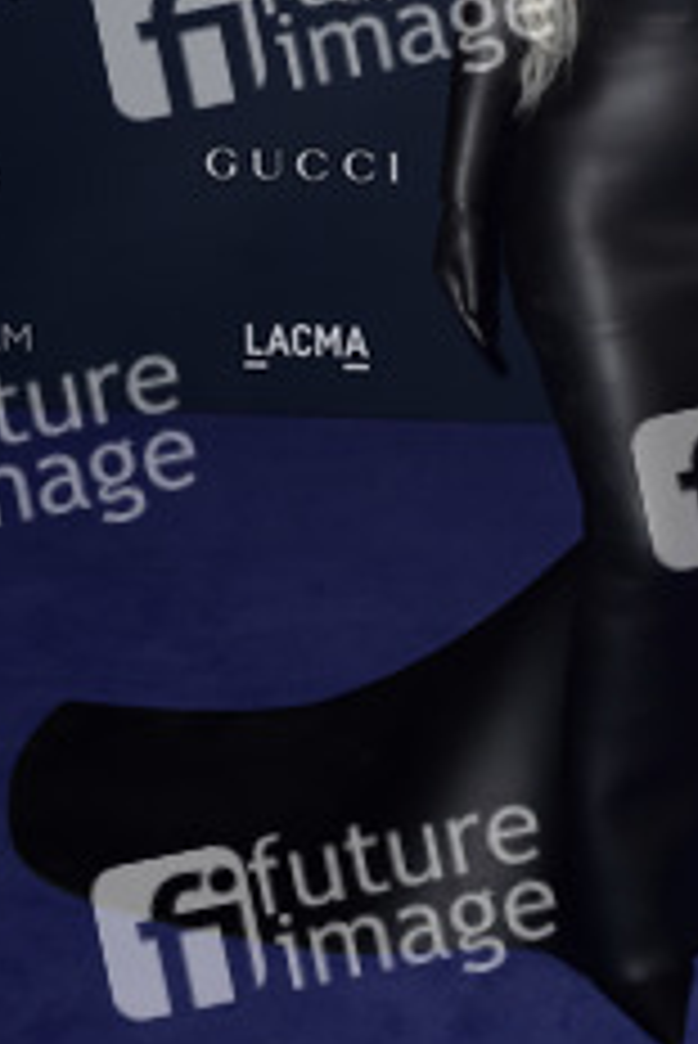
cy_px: 238
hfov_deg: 17.9
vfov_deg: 26.2
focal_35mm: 76
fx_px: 2207
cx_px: 457
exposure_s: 1/250
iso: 500
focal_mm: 44
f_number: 6.3
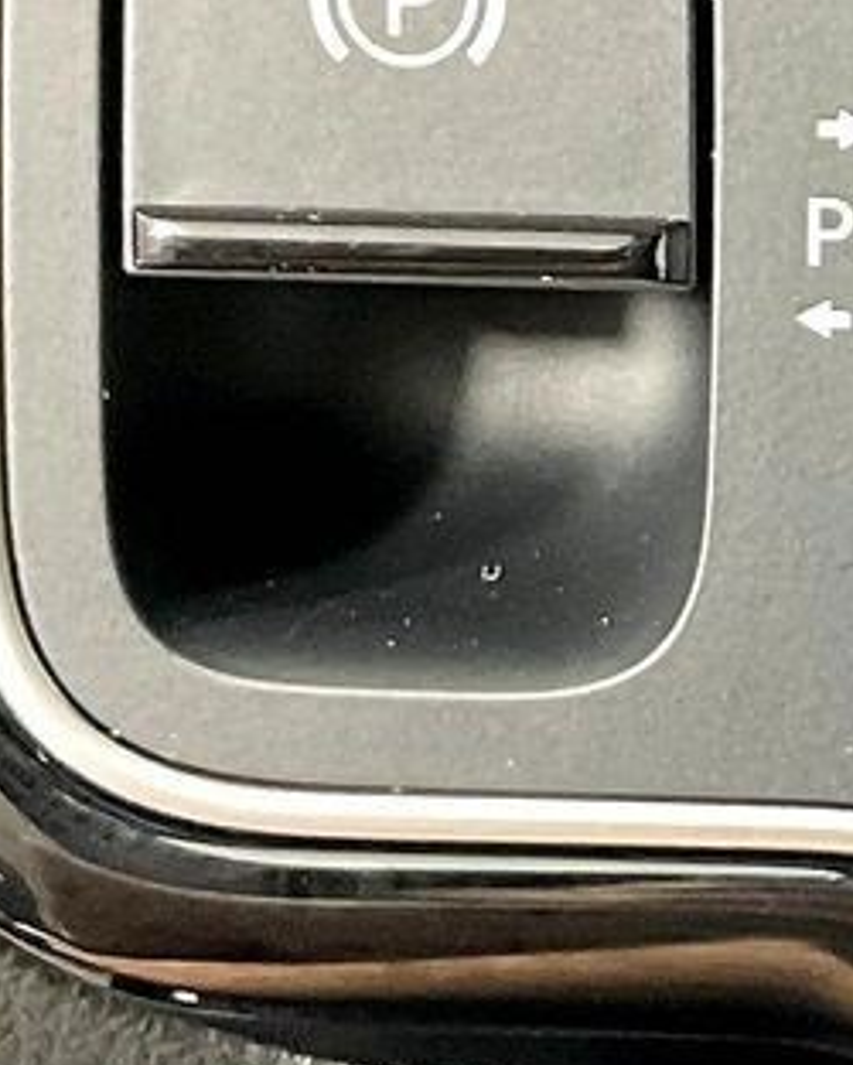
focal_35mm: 145
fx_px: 4571
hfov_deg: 10.2
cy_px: 321
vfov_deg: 13.3
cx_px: 1355
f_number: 1.8
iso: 320
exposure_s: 1/56
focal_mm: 3
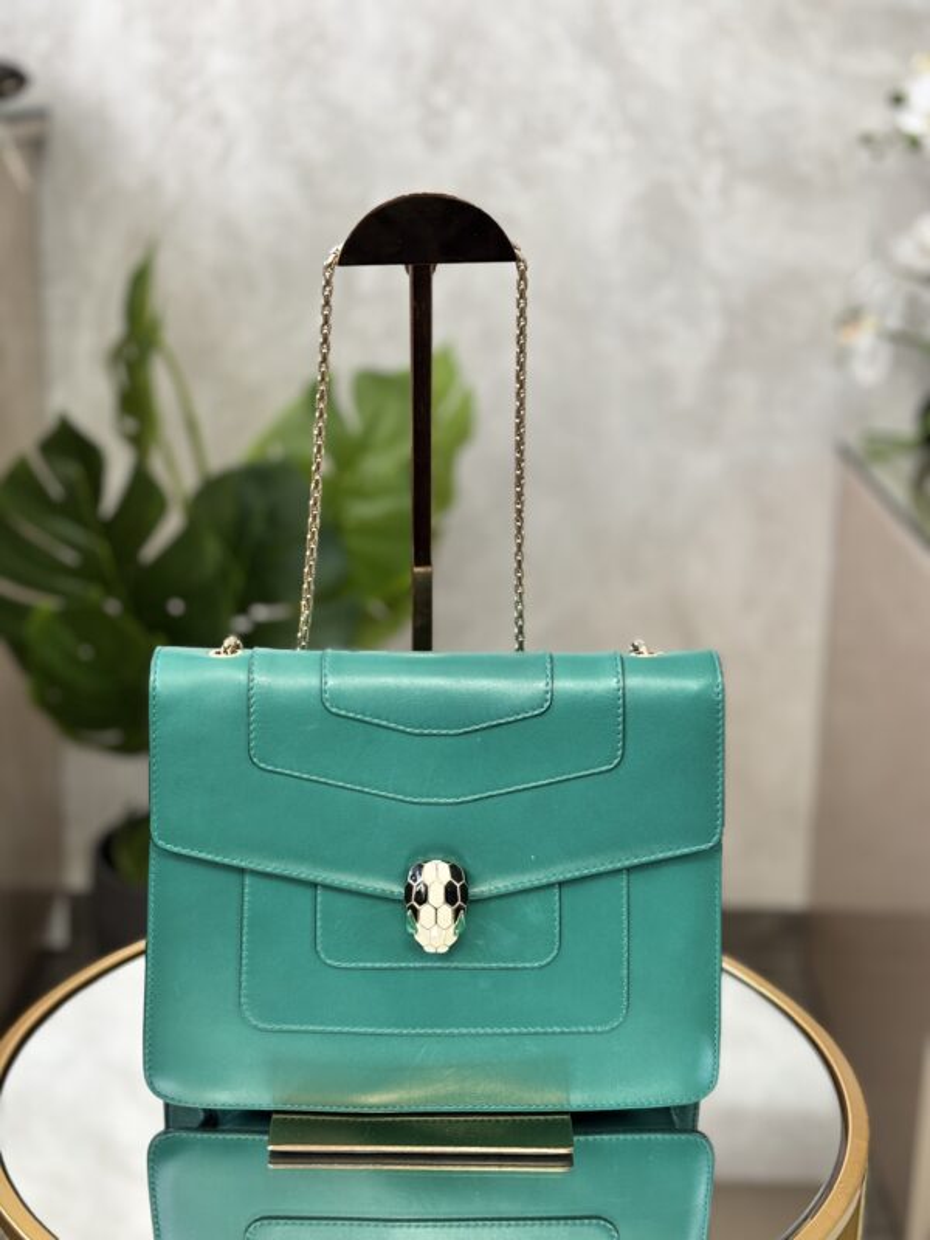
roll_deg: -1.7
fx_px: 1863
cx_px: 465
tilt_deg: -16.8
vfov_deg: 36.8
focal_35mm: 52
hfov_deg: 28.0
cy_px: 620
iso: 100
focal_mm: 5.96
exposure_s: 1/60
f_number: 1.6
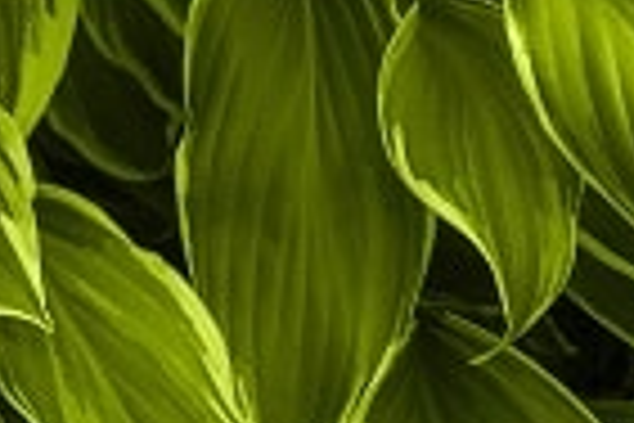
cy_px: -302
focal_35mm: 191
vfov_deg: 7.0
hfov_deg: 10.2
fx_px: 3363
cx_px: -468
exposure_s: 1/60
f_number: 8
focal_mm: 30
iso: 200
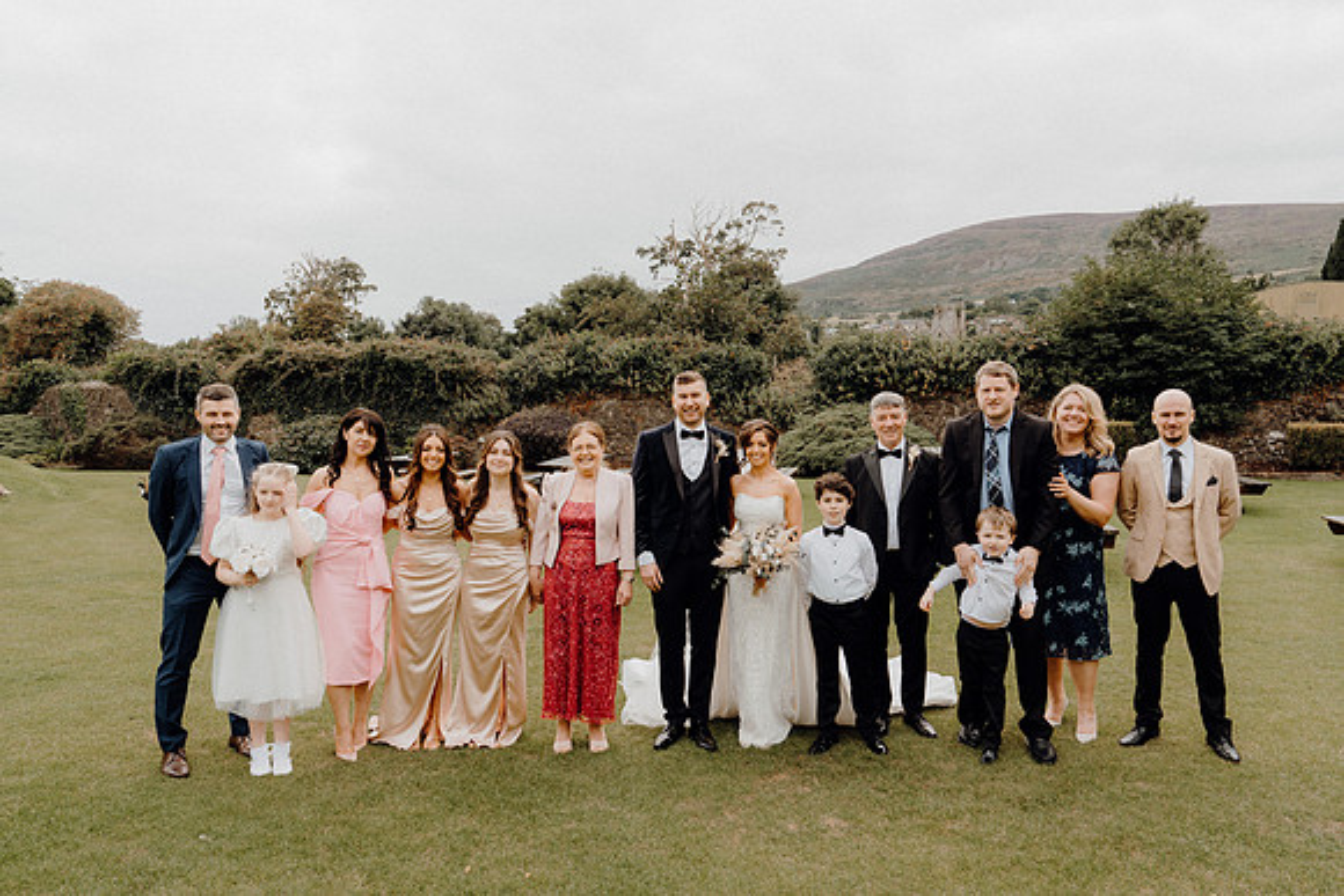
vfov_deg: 48.0
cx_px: 672
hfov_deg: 67.4
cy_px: 448
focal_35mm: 27
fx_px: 1008
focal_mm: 27
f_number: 6.3
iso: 125
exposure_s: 1/160
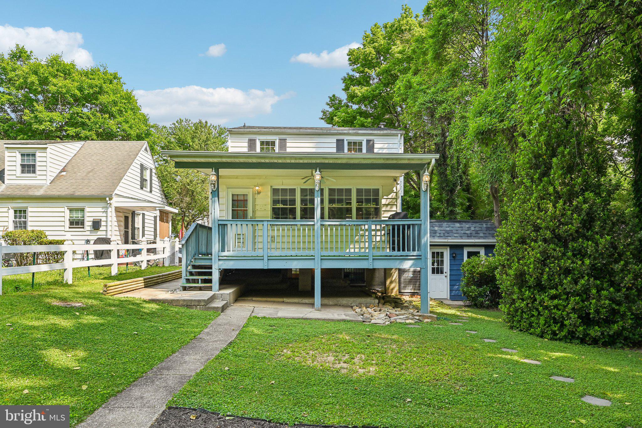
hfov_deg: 77.3
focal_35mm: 22
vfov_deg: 56.1
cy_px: 214
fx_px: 401
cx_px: 321
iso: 100
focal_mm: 22.5
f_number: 8
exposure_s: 1/100
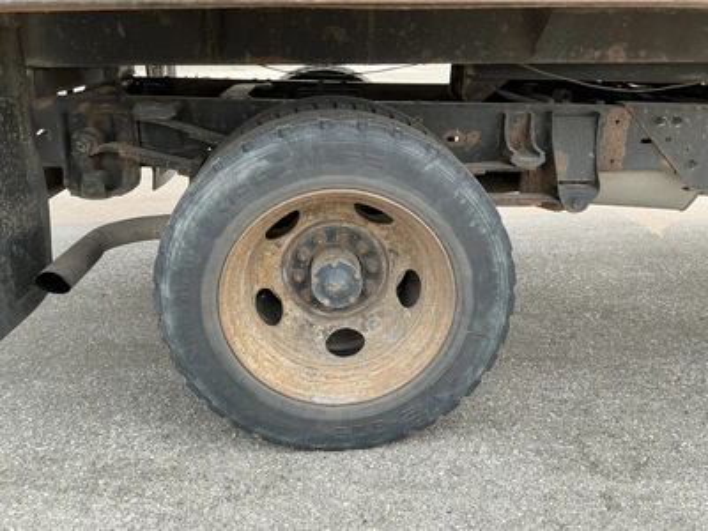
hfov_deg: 63.4
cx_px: 354
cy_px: 266
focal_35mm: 28
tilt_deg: -17.8
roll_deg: +2.4
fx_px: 573
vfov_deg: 49.7
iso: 20
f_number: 1.8
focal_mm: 3
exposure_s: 1/212
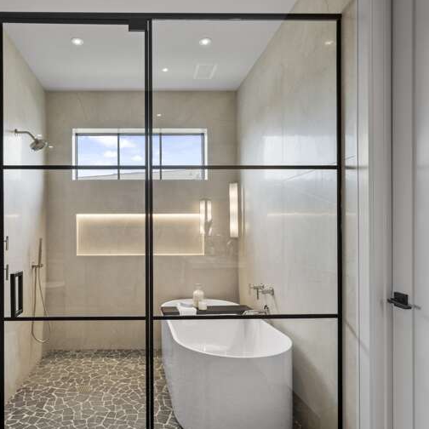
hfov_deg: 67.8
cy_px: 215
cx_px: 145
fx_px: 308
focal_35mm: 22
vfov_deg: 69.6
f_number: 5.6
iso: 320
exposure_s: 1/15
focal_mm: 11
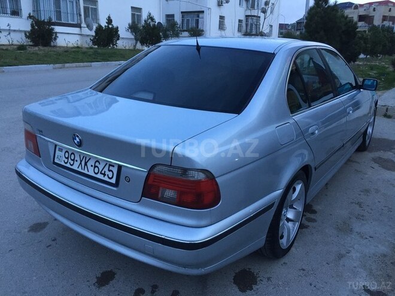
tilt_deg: -13.8
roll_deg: -1.6
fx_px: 331
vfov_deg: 48.2
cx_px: 198
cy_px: 148
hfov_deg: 61.7
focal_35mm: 29
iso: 64
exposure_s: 1/33
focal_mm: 4.15
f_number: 2.2
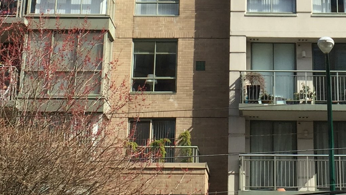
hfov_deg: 21.1
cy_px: -15
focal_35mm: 100
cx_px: 276
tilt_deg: +24.3
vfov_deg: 11.9
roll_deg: +0.4
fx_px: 917
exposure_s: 1/1236
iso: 32
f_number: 2.2
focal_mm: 4.15
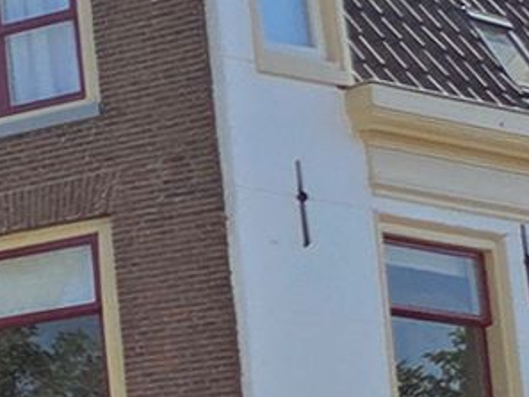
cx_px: -1133
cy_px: 495
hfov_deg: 9.5
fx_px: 2370
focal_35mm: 155
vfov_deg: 9.4
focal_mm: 5.4
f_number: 1.8
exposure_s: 1/7891
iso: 80
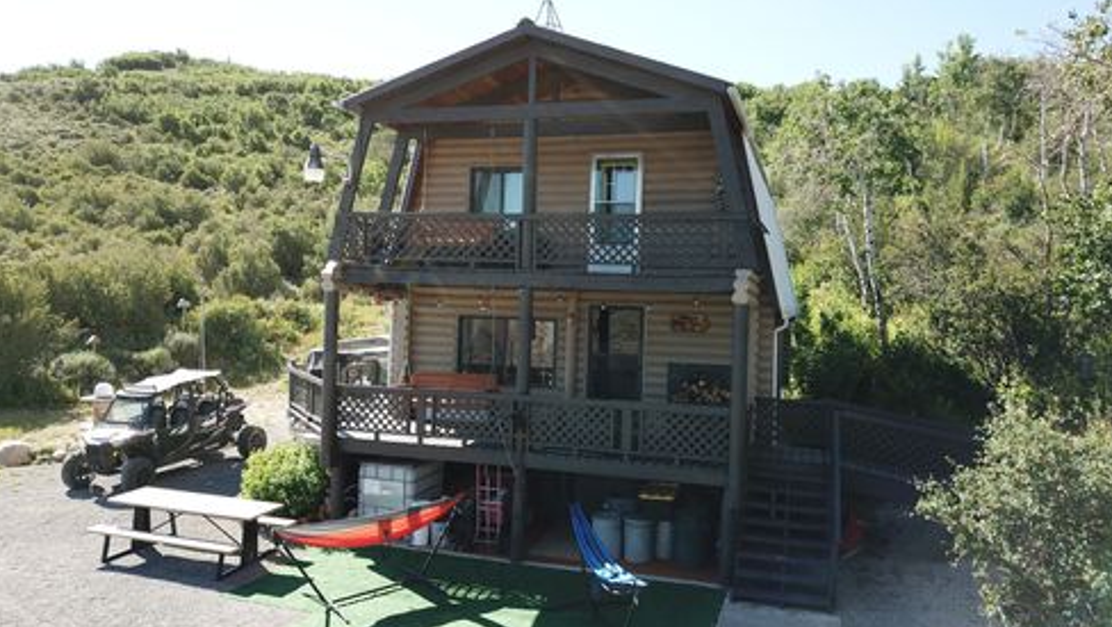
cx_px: 551
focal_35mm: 29
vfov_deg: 40.2
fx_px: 855
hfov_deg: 66.0
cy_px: 309
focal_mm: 4.73
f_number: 2.2
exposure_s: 1/433
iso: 100
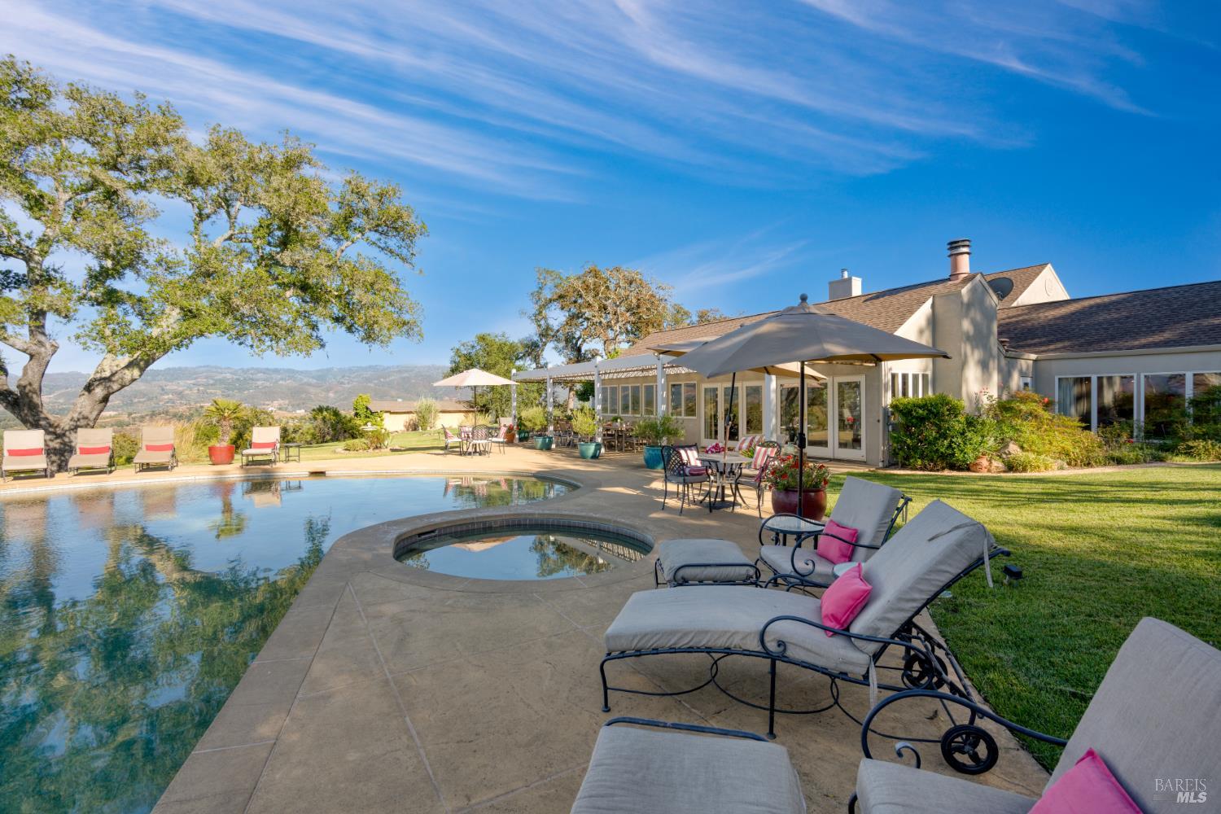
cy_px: 407
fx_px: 543
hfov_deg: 96.7
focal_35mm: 16
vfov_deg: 73.7
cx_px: 610
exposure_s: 1/40
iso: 100
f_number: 8
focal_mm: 16
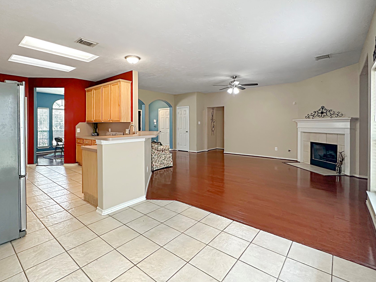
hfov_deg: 91.0
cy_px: 140
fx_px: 185
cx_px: 179
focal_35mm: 17
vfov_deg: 74.7
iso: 320
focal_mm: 2.22
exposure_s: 1/120
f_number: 2.2
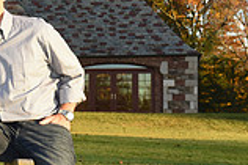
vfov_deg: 8.5
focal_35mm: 162
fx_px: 1115
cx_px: -113
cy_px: 90
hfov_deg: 12.2
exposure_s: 1/250
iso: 640
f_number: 8
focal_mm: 44
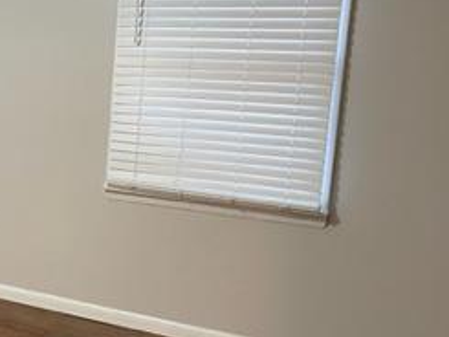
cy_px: 192
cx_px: -73
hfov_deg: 25.9
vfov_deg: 21.6
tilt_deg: -10.1
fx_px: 882
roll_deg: -1.1
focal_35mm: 68
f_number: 1.6
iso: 400
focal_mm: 4.2
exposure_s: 1/60
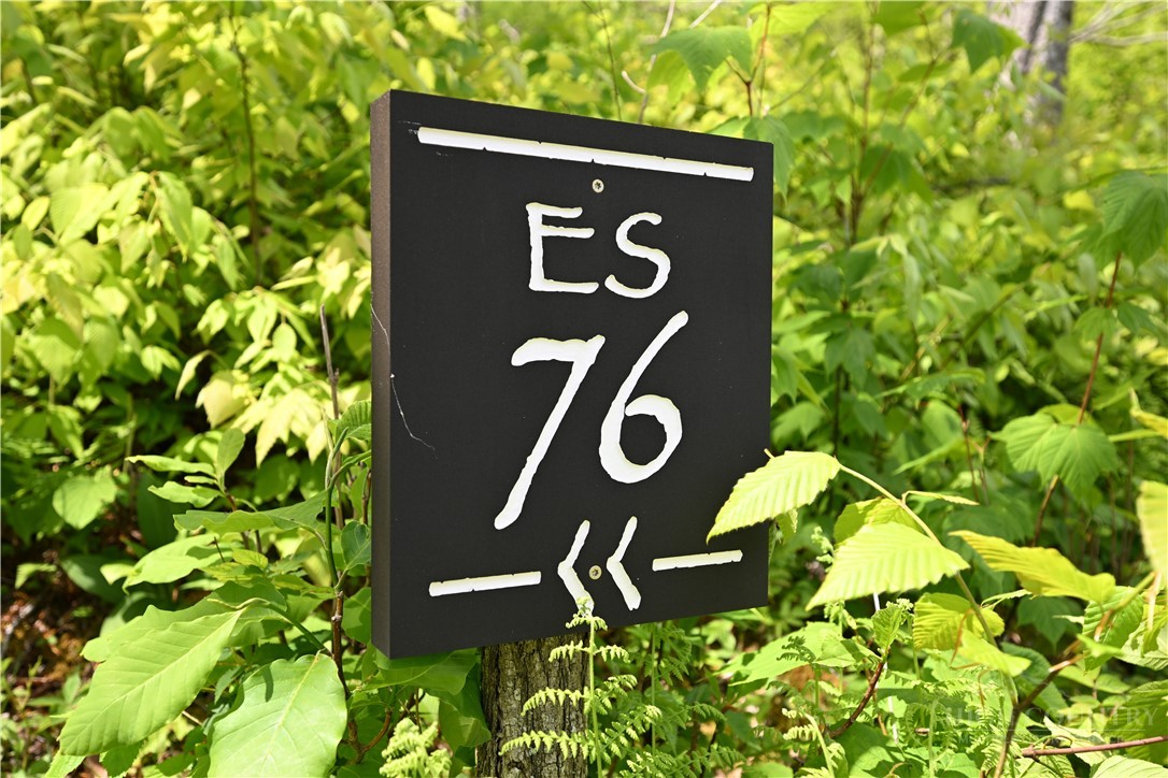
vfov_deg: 43.6
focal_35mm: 30
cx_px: 584
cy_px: 389
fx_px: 973
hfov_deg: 61.9
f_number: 4.5
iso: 100
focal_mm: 30
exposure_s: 1/125
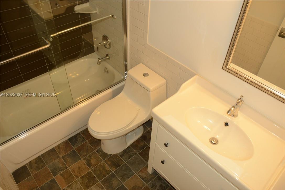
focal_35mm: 27
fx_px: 213
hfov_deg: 67.4
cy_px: 95
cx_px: 142
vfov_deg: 47.8
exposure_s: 1/60
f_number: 4.5
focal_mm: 18
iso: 400
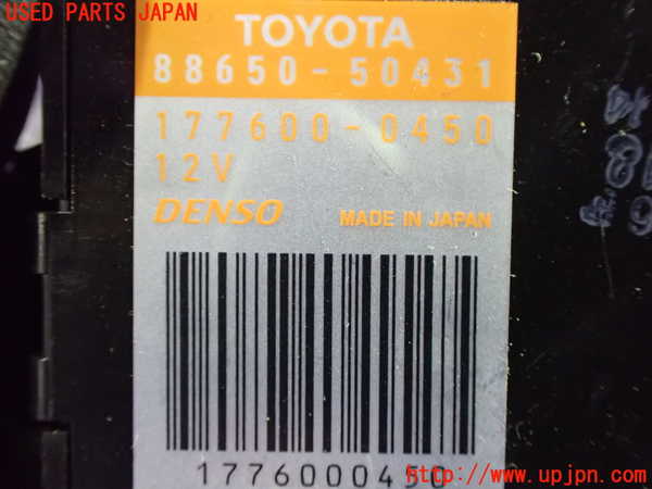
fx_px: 603
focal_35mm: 32
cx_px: 326
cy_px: 244
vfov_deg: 44.2
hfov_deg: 56.8
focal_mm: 5.79
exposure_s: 1/30
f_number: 2.4
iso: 1250
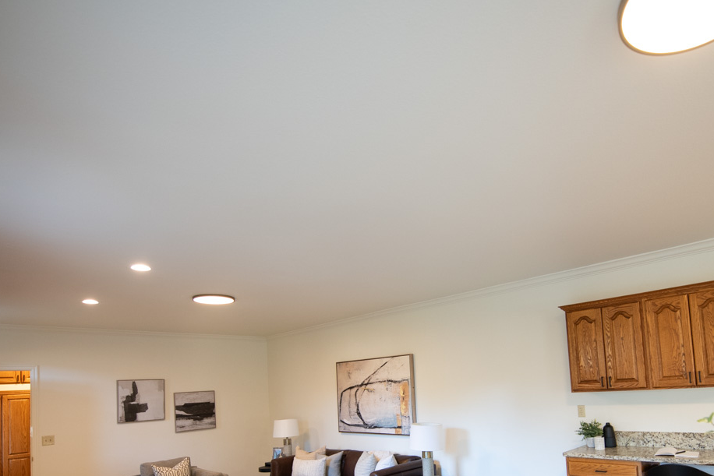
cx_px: 431
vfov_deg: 54.4
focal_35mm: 22
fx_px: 436
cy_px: 361
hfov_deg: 77.6
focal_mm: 14
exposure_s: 1/90
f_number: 2.8
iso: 800
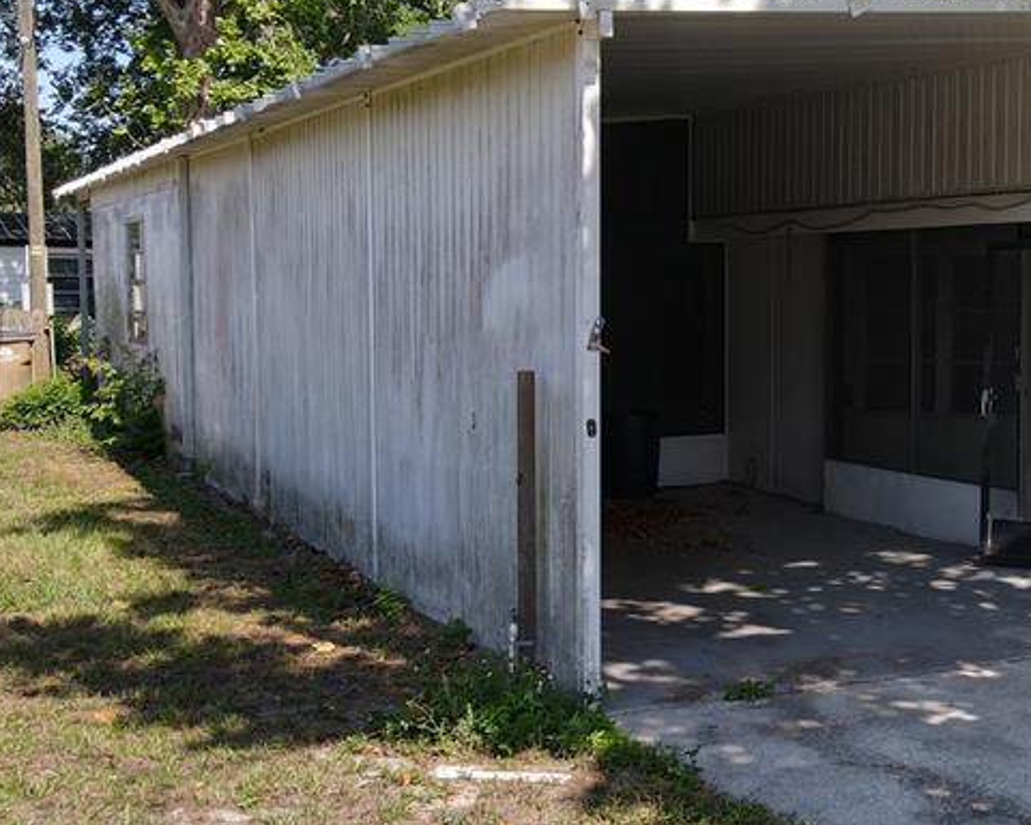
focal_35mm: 50
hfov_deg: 35.4
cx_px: 904
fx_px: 1526
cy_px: 453
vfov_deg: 30.2
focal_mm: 4.5
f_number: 2.8
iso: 100
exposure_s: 1/400
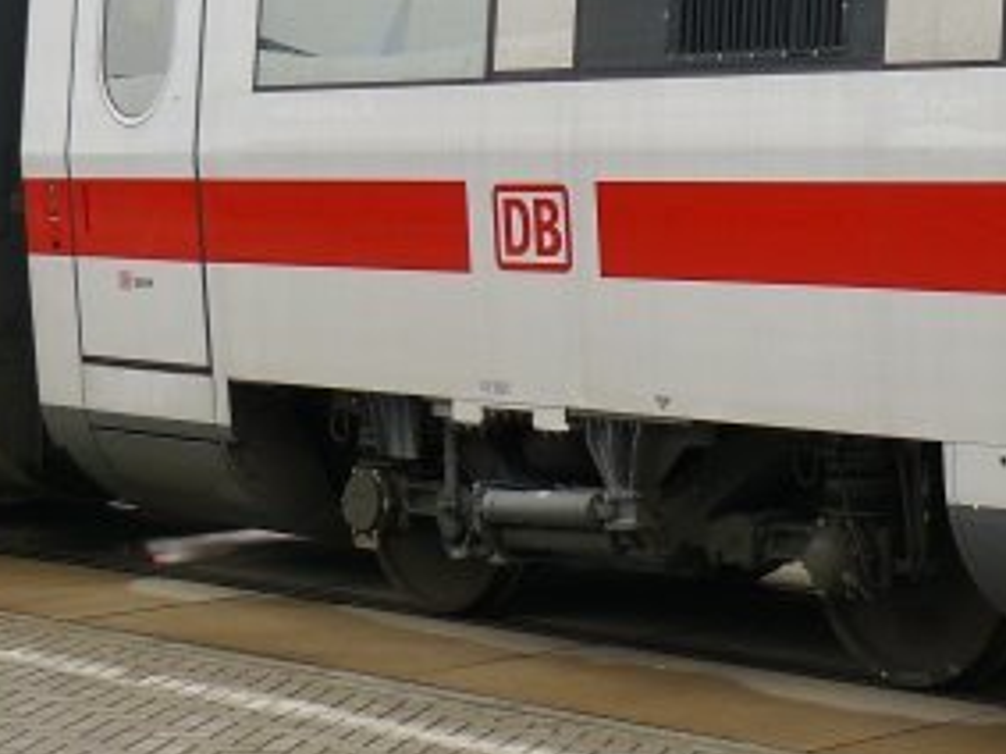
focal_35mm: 113
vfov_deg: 13.0
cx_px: 921
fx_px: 3283
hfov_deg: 17.2
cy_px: 156
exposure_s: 1/100
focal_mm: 8.3
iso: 100
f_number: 3.2
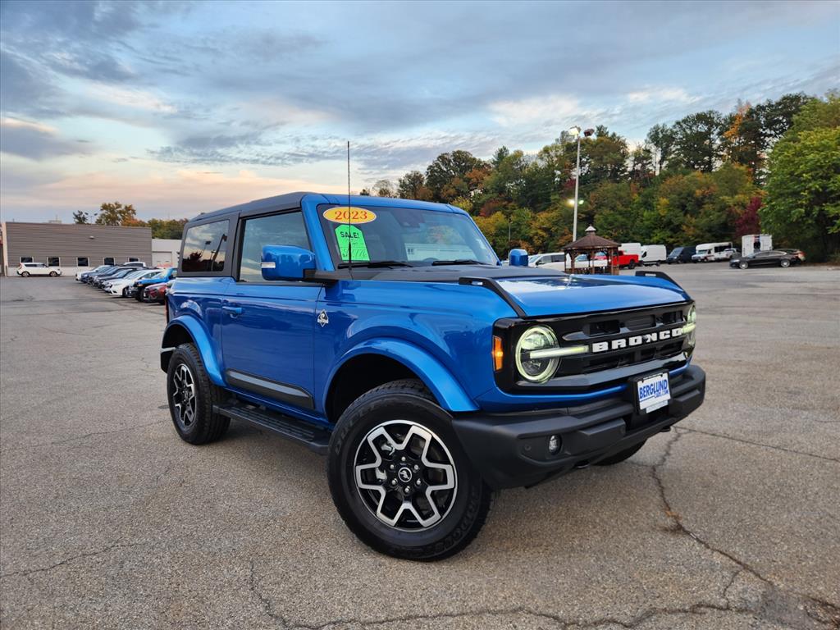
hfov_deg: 73.9
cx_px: 420
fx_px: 558
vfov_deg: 58.9
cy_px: 315
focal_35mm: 23
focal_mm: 5.4
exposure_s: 1/180
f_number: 1.8
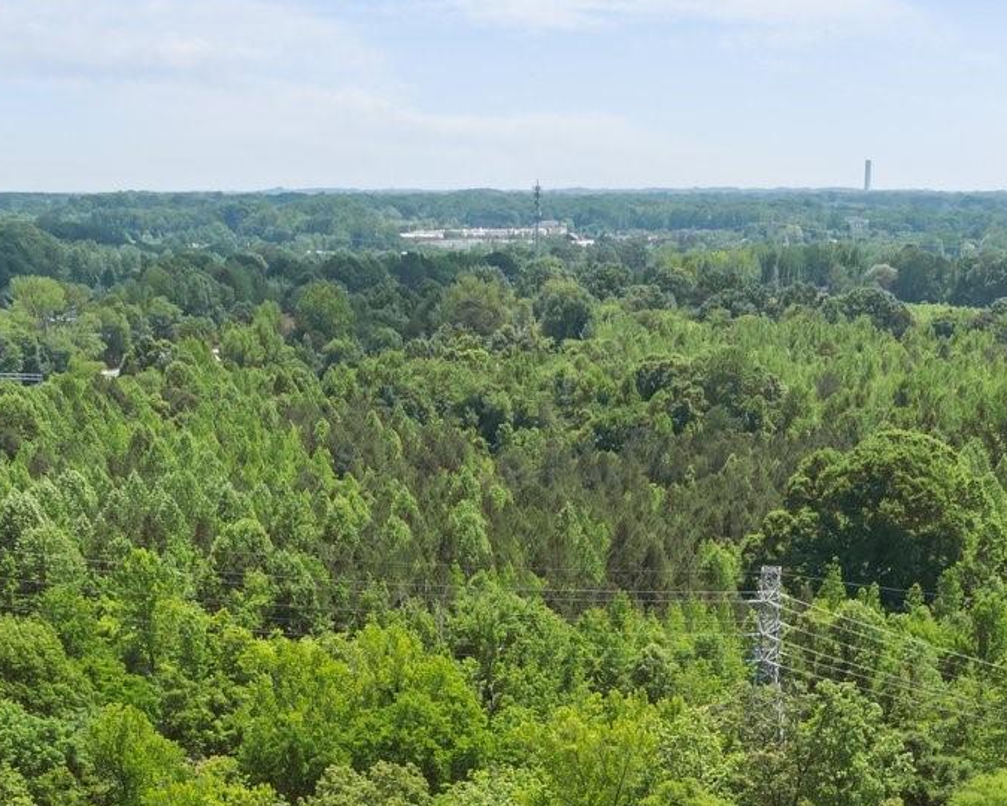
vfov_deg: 19.4
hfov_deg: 26.8
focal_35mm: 71
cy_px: 1132
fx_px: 2116
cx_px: 553
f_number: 2.8
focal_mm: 12.29
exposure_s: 1/1600
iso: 130
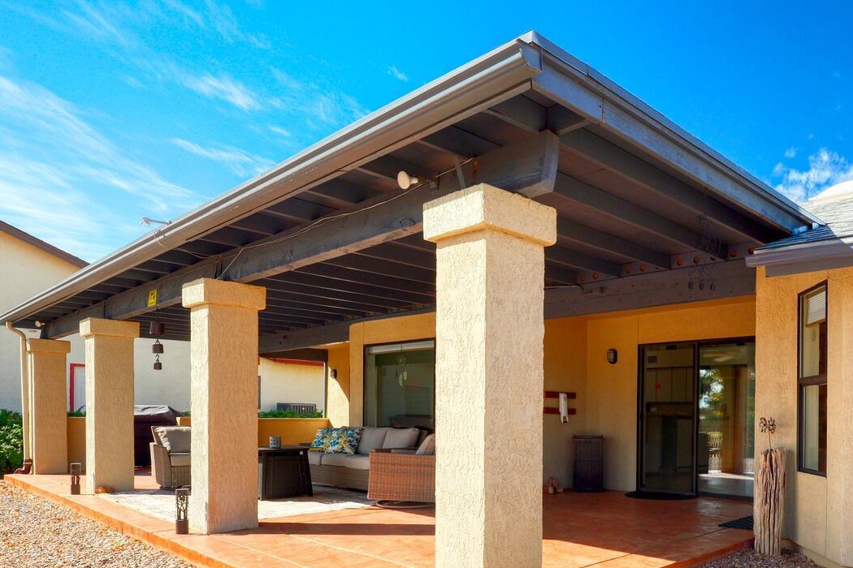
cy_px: 394
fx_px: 569
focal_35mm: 24
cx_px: 600
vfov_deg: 51.8
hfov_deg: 70.5
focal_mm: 14
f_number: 10
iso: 400
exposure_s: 1/125
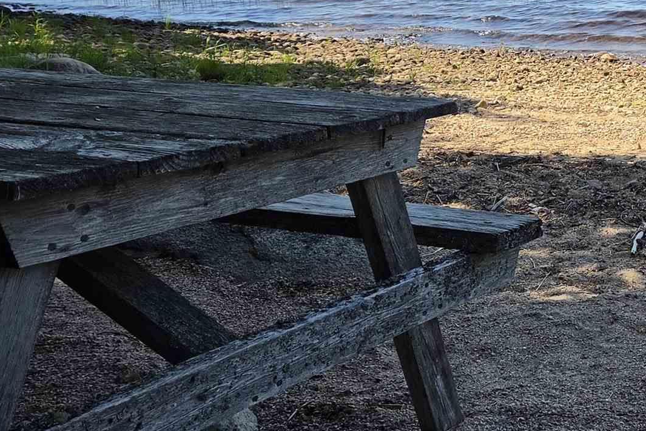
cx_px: 724
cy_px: 121
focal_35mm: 69
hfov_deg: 26.7
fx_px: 1238
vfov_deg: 19.6
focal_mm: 5.4
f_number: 1.8
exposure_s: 1/3788
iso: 80
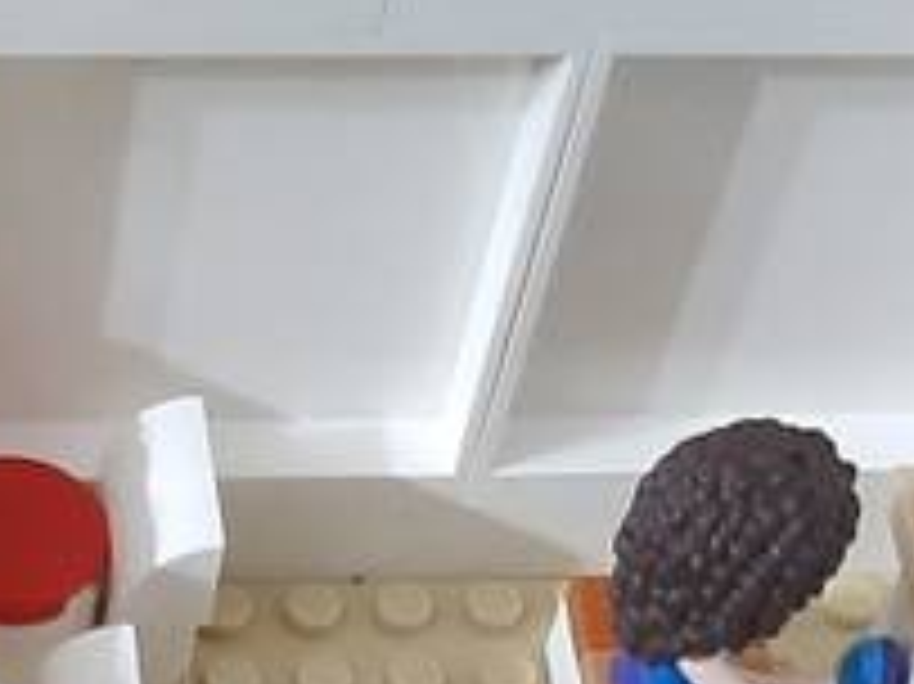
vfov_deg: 11.2
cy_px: 1352
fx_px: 3167
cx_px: -113
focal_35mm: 120
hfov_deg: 15.9
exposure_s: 1/25
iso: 400
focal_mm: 3.93
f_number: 1.7
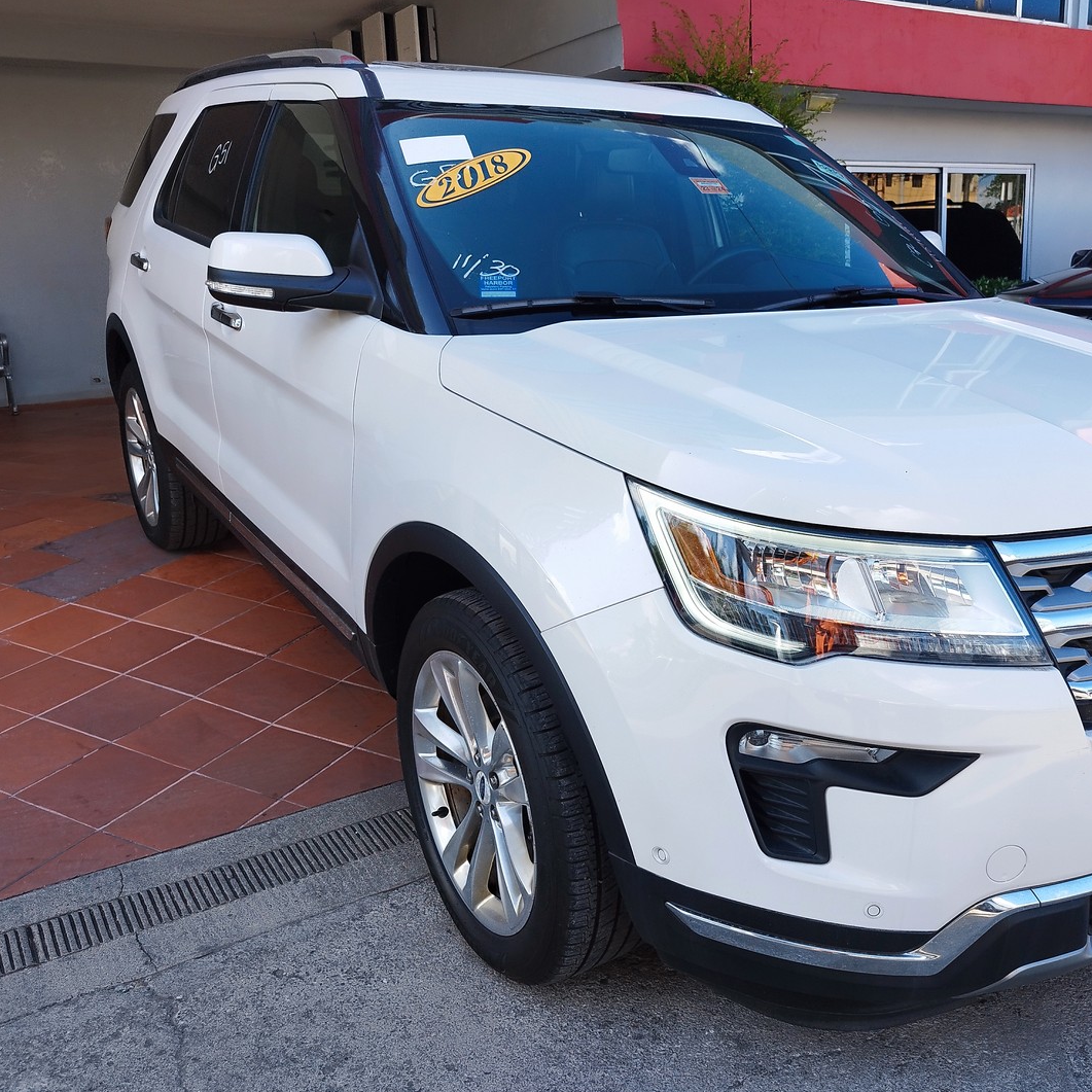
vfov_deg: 54.0
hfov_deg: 53.6
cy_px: 552
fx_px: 1071
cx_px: 657
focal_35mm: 30
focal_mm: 5.95
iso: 50
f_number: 1.89
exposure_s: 1/190
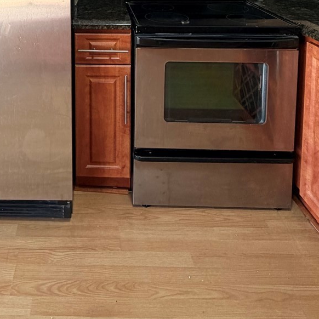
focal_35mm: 34
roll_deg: -0.2
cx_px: 76
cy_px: -46
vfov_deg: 38.4
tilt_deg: -3.5
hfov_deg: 46.5
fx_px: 354
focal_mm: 2.22
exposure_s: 1/60
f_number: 2.2
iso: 160
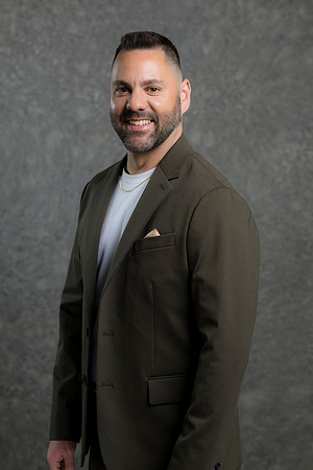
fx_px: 1108
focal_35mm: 85
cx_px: 156
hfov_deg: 16.1
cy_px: 235
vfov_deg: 23.9
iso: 125
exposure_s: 1/200
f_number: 5
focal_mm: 85
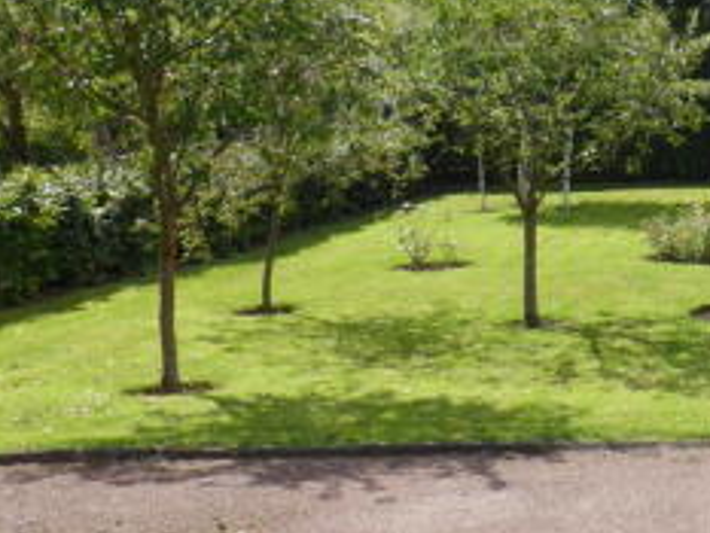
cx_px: 736
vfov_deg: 24.4
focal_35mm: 60
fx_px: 1231
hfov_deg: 29.7
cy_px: 206
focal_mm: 4.3
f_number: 3.3
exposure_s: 1/640
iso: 100
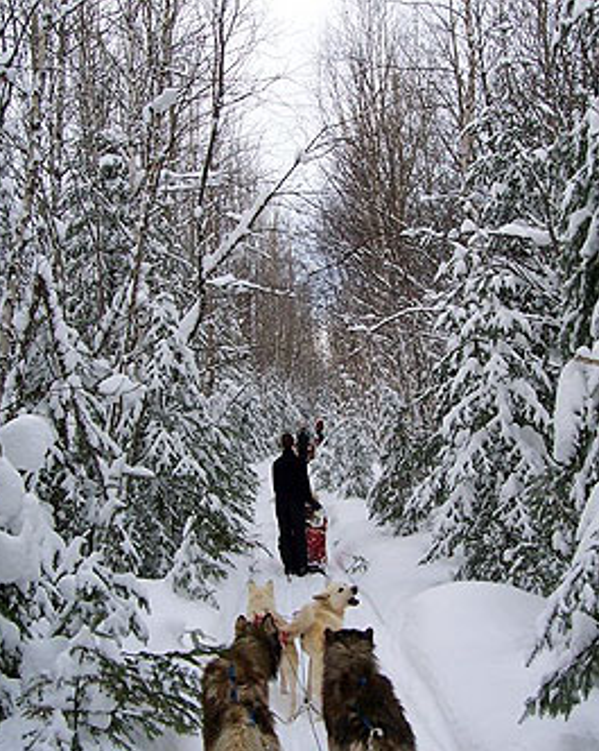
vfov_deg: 38.1
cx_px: 312
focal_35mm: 49
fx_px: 1087
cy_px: 380
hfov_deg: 30.8
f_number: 5.6
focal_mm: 5.6
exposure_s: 1/180
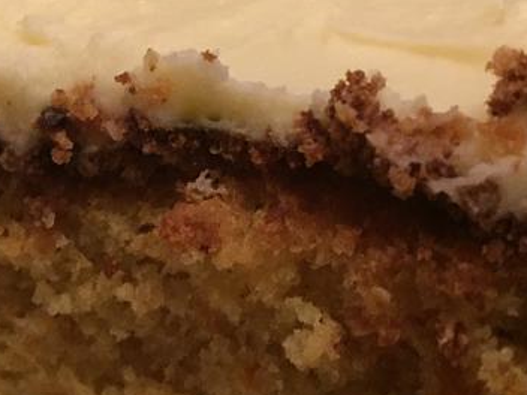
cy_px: 266
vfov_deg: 22.2
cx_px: 172
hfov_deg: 29.2
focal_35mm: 66
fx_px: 1005
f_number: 2.2
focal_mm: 4.15
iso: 500
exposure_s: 1/17
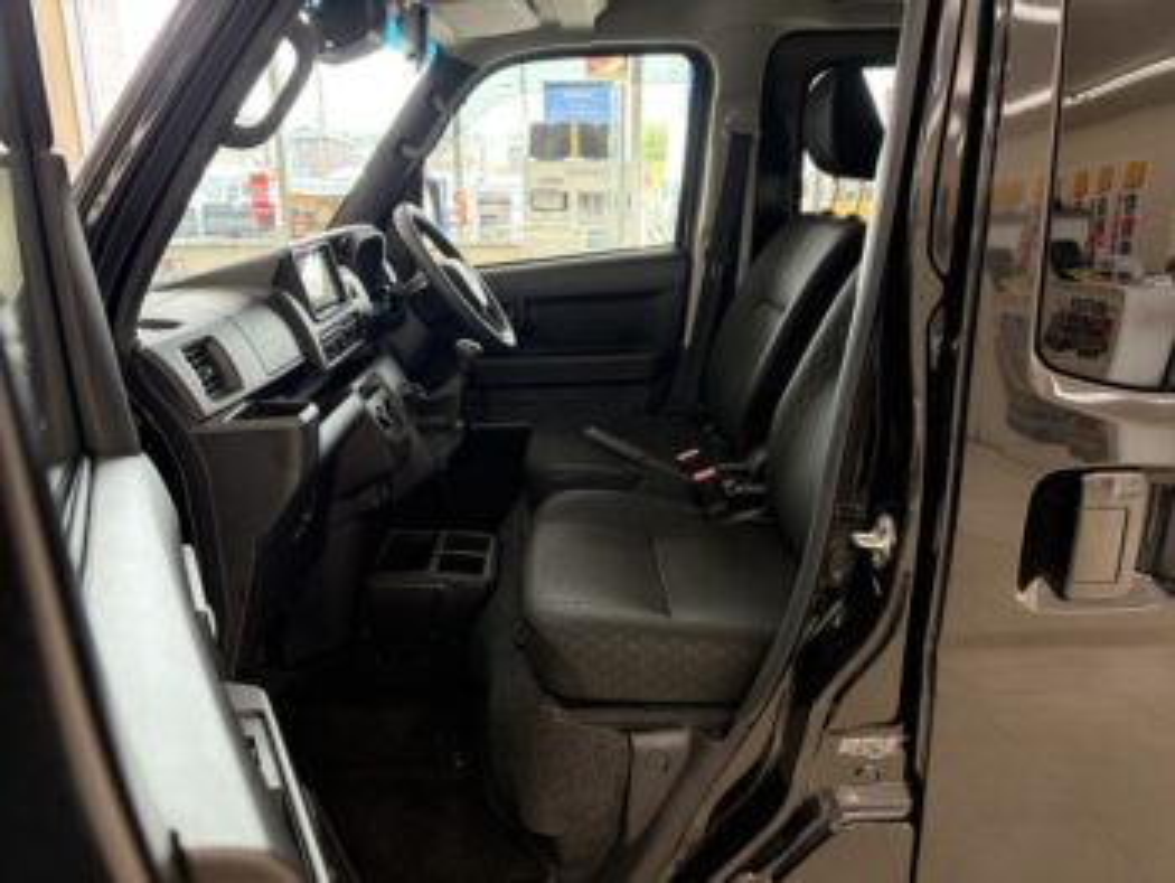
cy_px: 442
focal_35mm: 26
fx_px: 883
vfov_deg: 53.1
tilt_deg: -16.3
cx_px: 588
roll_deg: +0.0
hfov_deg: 67.3
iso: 200
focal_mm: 5.96
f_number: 1.6
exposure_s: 1/60
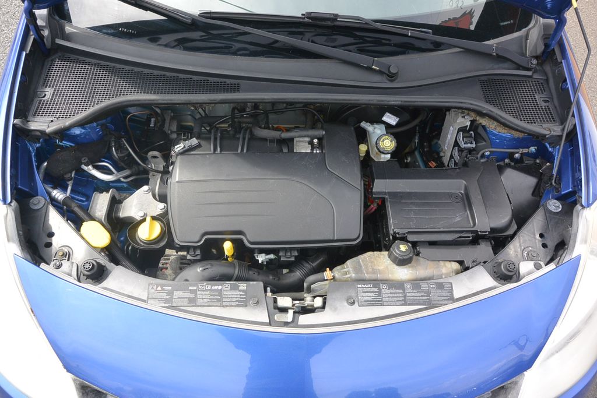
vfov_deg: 47.9
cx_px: 298
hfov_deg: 67.4
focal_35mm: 27
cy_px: 199
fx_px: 448
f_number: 4.5
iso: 160
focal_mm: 10
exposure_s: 1/320
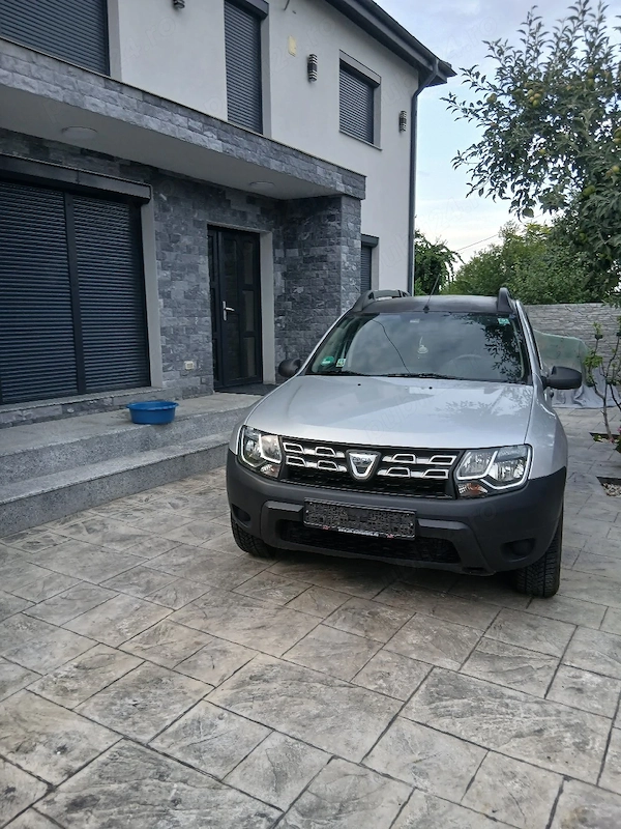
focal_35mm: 26
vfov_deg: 67.3
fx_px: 622
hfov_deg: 53.1
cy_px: 414
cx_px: 310
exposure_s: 1/50.3
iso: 50
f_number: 1.8
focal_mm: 3.98
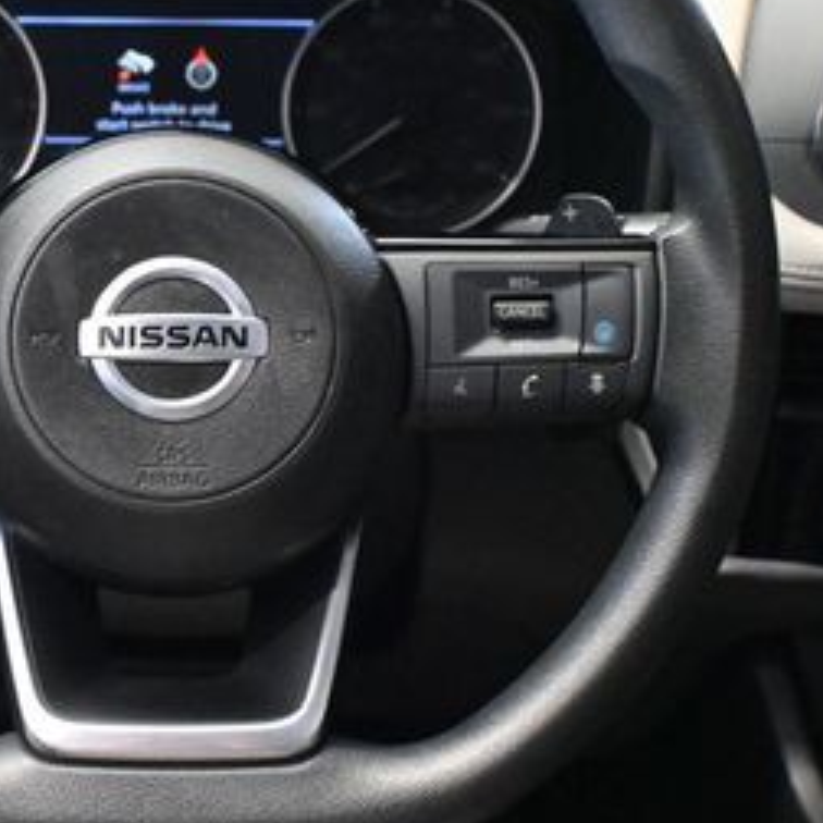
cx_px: 180
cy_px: 297
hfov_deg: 20.1
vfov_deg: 20.2
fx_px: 2303
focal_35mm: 86
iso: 9000
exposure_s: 1/60
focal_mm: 26.5
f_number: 4.5
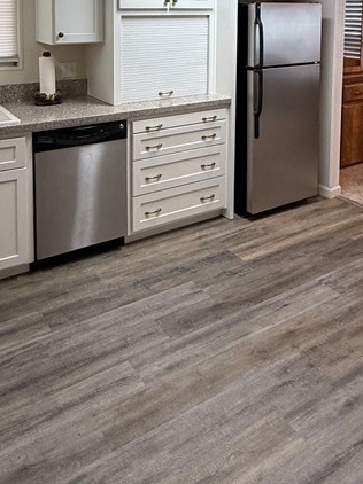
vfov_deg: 48.3
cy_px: 48
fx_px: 476
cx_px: 163
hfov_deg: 41.7
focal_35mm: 34
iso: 320
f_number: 2.2
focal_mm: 2.22
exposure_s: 1/110
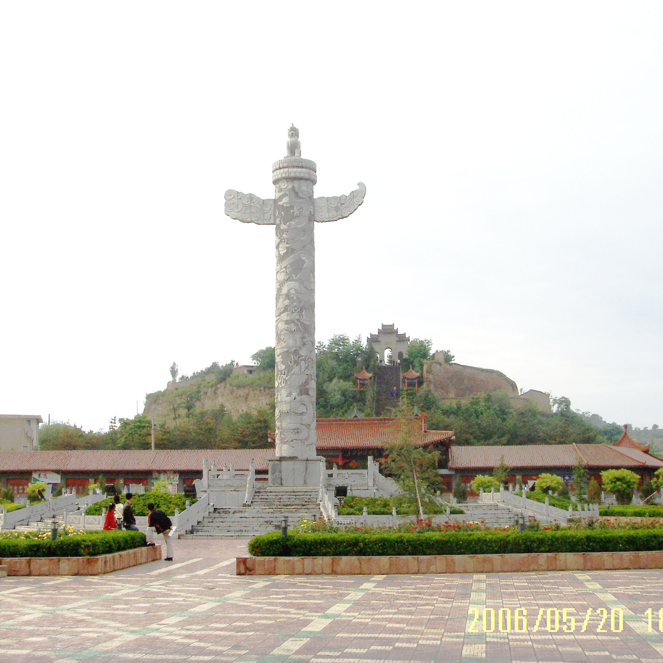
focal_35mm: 47
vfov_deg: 36.1
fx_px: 1018
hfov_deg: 36.0
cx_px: 291
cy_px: 325
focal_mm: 6.6
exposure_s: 1/125
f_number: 6.3
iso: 50
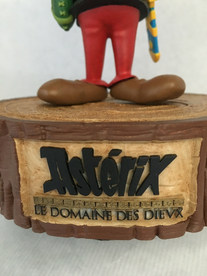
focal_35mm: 29
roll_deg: +7.1
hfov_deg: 48.2
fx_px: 231
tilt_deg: -35.7
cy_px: 138
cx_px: 104
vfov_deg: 61.7
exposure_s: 1/17
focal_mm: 4.15
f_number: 2.2
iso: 400
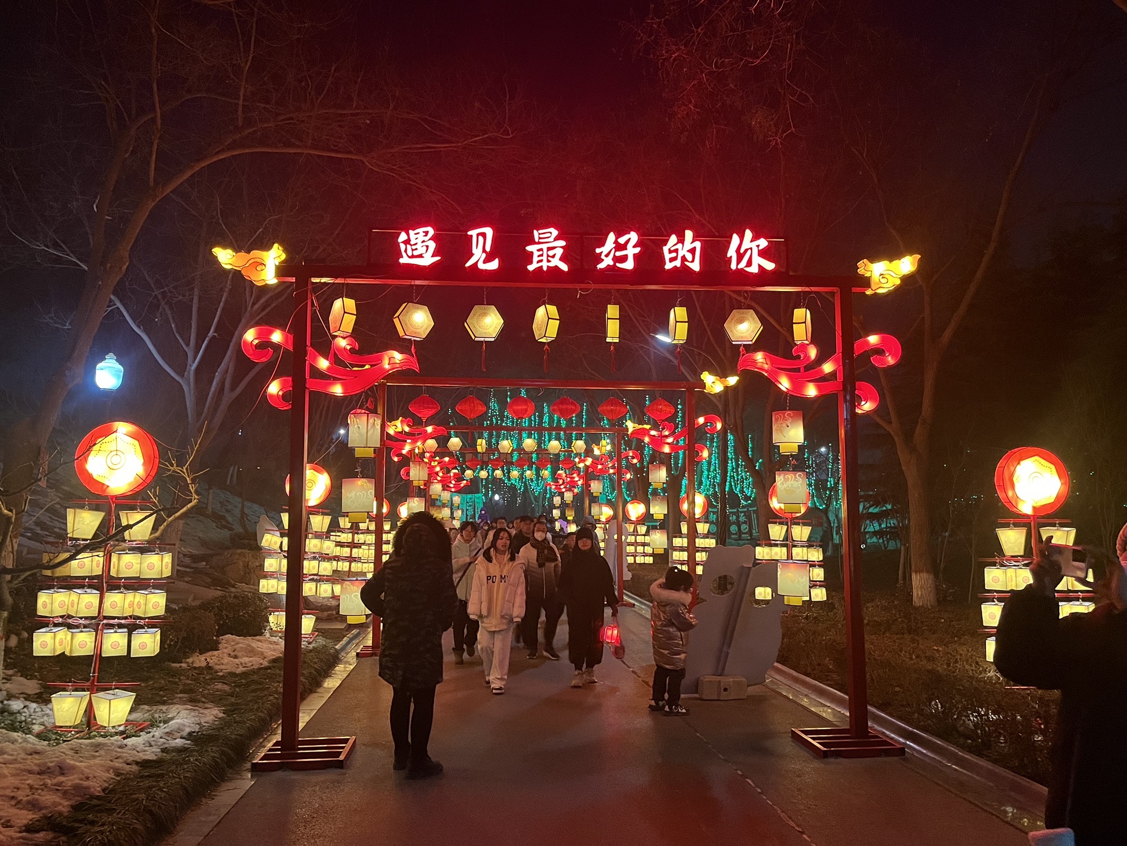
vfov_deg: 53.1
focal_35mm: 26
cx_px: 564
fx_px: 846
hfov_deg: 67.3
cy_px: 423
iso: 500
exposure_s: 1/50
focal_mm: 5.1
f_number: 1.6
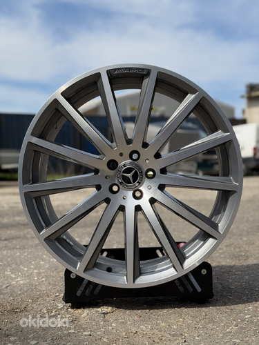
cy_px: 172
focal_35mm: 48
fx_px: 479
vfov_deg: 39.7
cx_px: 130
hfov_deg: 30.3
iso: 64
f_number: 1.78
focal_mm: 6.76
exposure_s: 1/4878
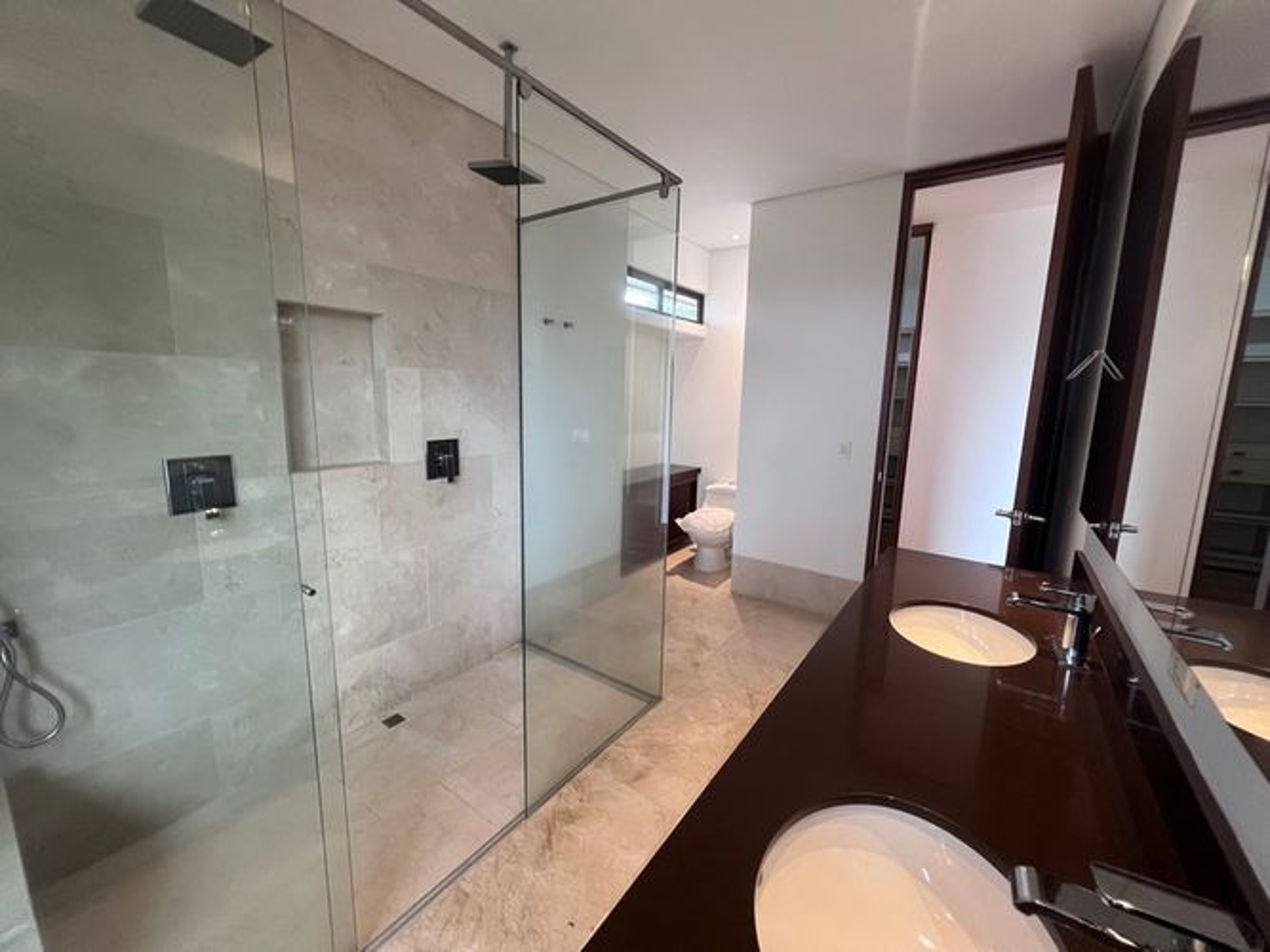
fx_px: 477
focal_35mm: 13
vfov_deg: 89.9
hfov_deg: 106.2
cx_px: 635
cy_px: 476
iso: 250
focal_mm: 1.57
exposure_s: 1/120
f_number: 1.8
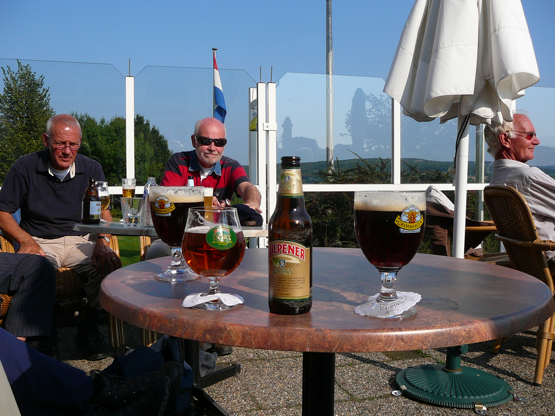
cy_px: 208
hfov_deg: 52.6
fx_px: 561
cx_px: 278
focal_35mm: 35
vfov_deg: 40.7
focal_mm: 5.2
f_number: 5
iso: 80
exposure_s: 1/500
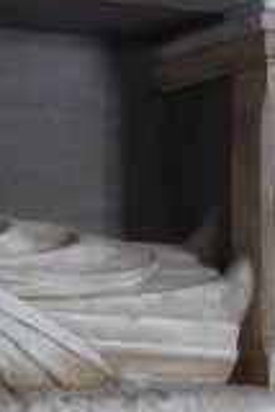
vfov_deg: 12.3
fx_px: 1841
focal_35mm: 161
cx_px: -177
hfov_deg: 8.3
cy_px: 556
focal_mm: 5.4
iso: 400
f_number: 3.6
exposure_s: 1/10
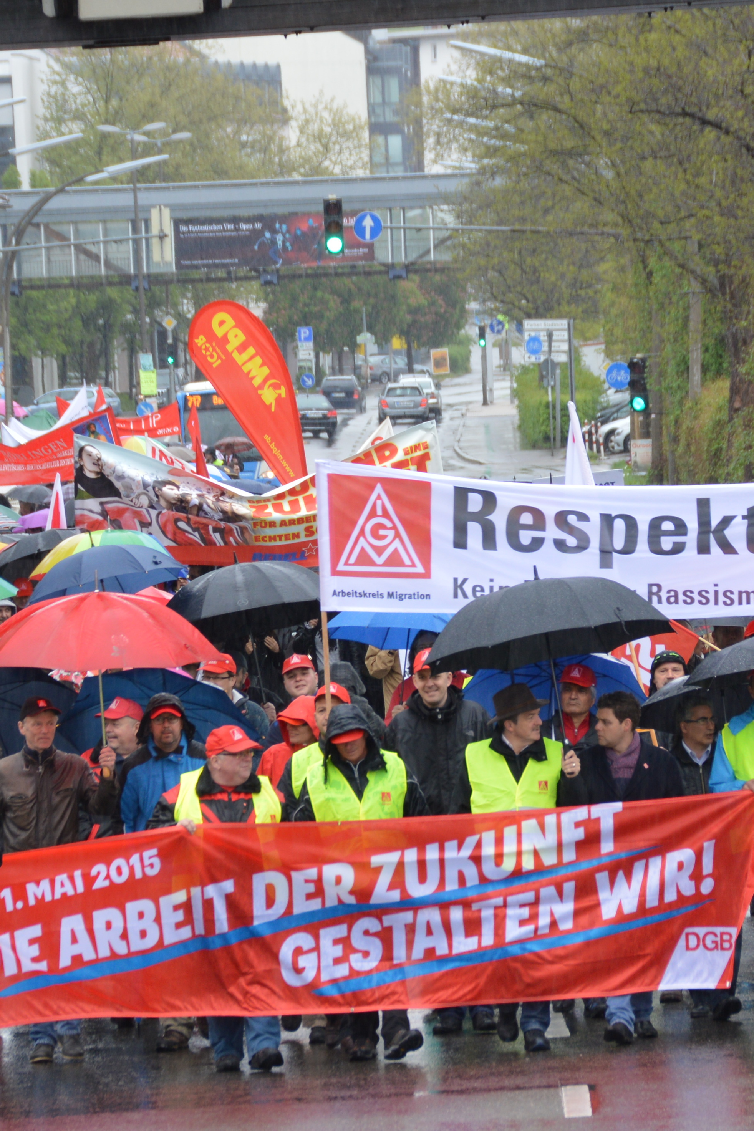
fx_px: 12504
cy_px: 742
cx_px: 431
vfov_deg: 5.2
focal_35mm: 398
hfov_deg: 3.5
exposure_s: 1/125
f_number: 5.6
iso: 220
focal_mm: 130
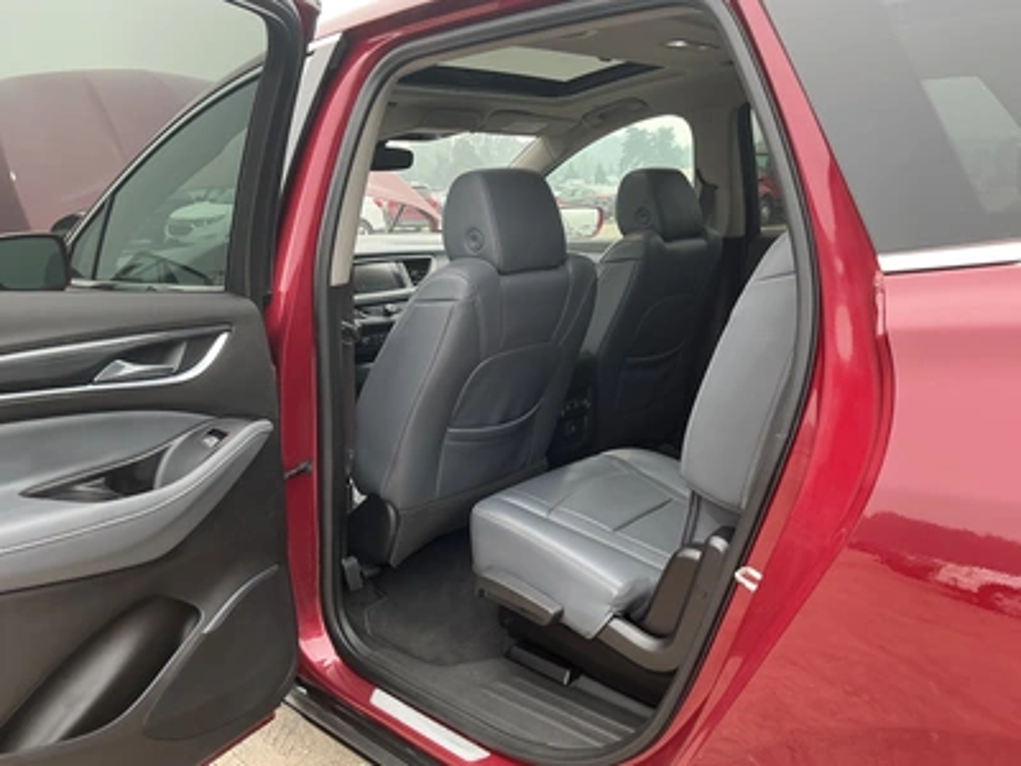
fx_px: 826
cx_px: 510
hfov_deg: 63.4
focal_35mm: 28
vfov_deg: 49.7
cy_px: 383
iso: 25
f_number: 1.8
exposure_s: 1/207
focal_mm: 3
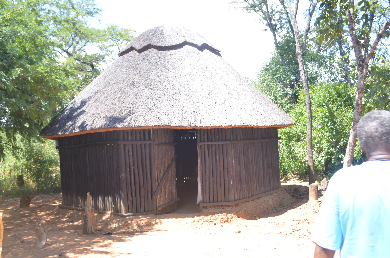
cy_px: 129
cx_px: 195
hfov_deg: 57.3
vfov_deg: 39.8
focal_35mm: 33
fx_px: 357
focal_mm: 22
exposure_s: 1/60
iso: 200
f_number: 8
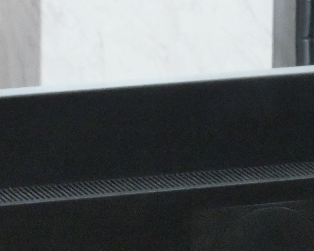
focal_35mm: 383
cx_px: -117
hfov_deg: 5.0
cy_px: 88
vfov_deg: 4.0
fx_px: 3559
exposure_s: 1/30
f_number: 5.6
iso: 3200
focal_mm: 43
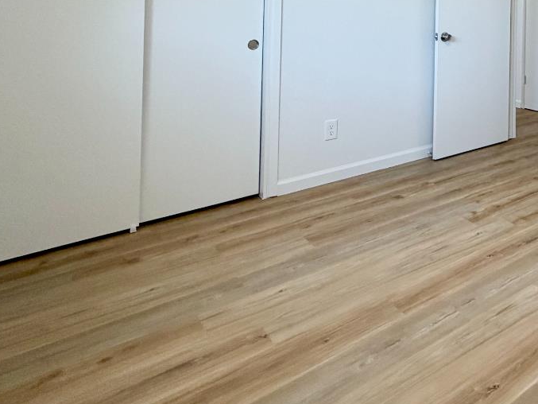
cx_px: 524
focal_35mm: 31
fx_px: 482
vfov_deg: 39.8
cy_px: -4
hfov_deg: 49.1
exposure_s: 1/120
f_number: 2.2
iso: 160
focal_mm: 2.22
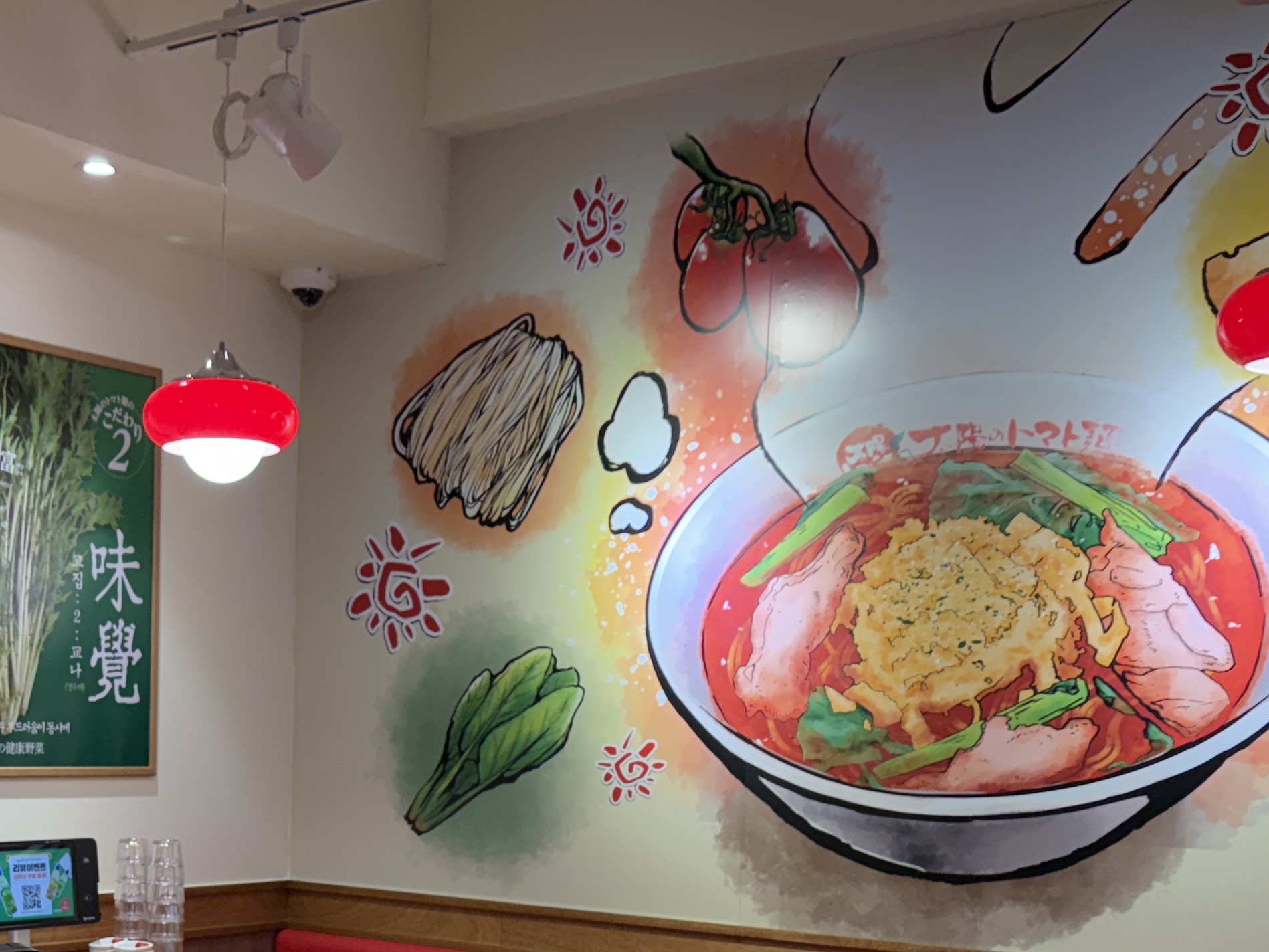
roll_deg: -2.0
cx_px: 304
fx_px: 1870
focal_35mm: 51
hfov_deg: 36.5
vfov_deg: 27.1
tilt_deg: -7.0
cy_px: 926
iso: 200
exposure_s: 1/120
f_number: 1.78
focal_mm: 6.76
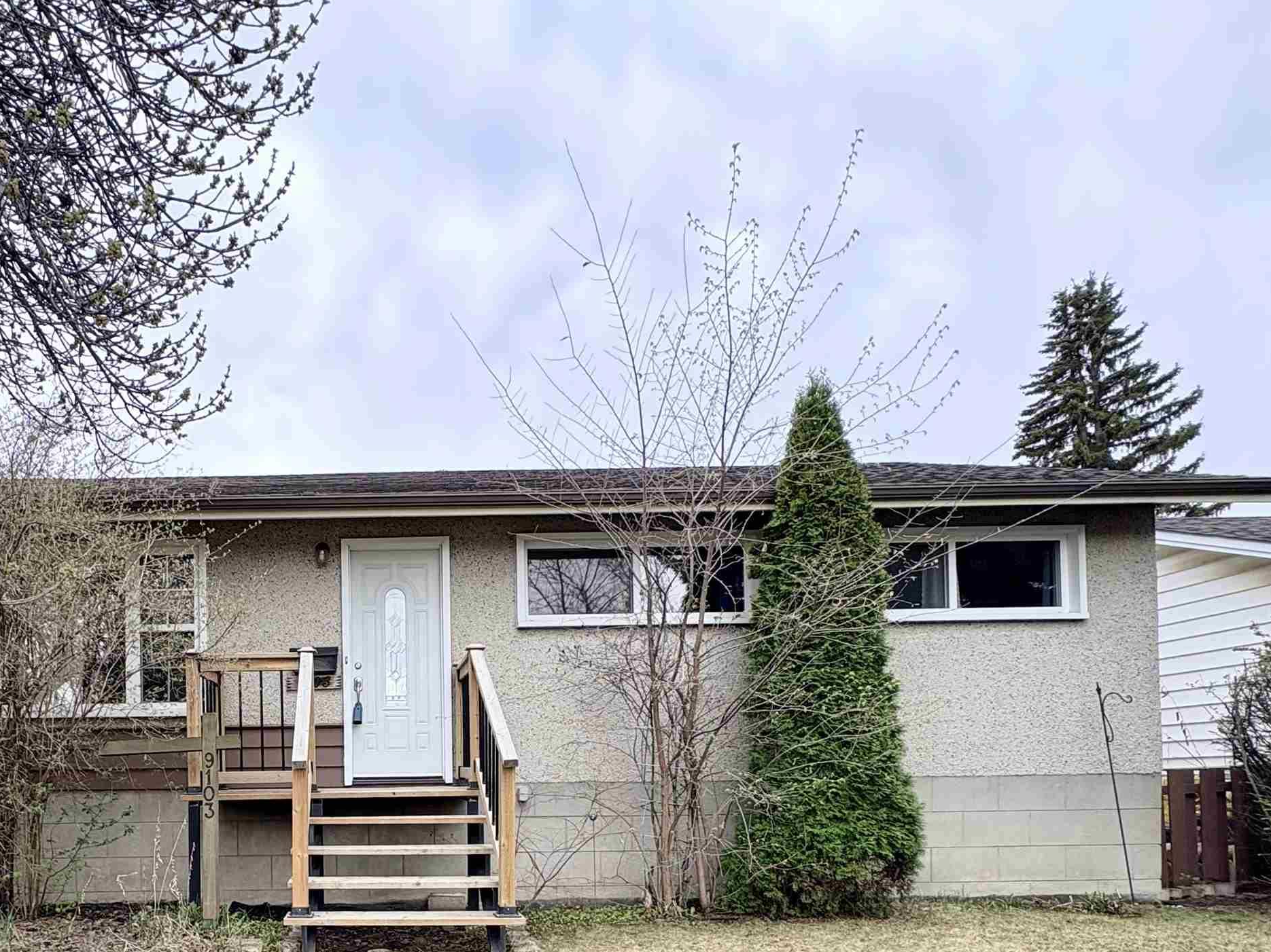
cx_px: 357
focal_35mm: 23
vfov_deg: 54.5
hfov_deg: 70.2
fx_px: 844
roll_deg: +1.1
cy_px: 771
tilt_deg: +1.5
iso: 64
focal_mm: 2.22
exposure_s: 1/217
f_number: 2.2
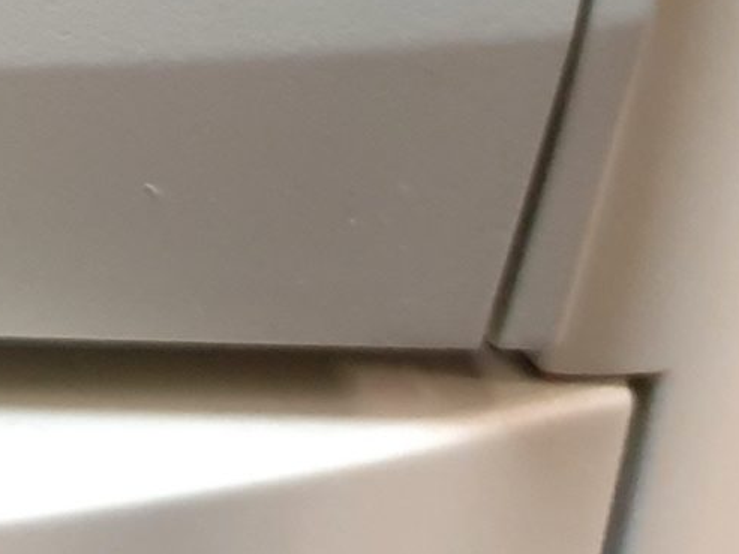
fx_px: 2883
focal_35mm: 135
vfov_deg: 10.6
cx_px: -740
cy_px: -281
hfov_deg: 12.8
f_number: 1.5
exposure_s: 1/50
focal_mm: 4.3
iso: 200
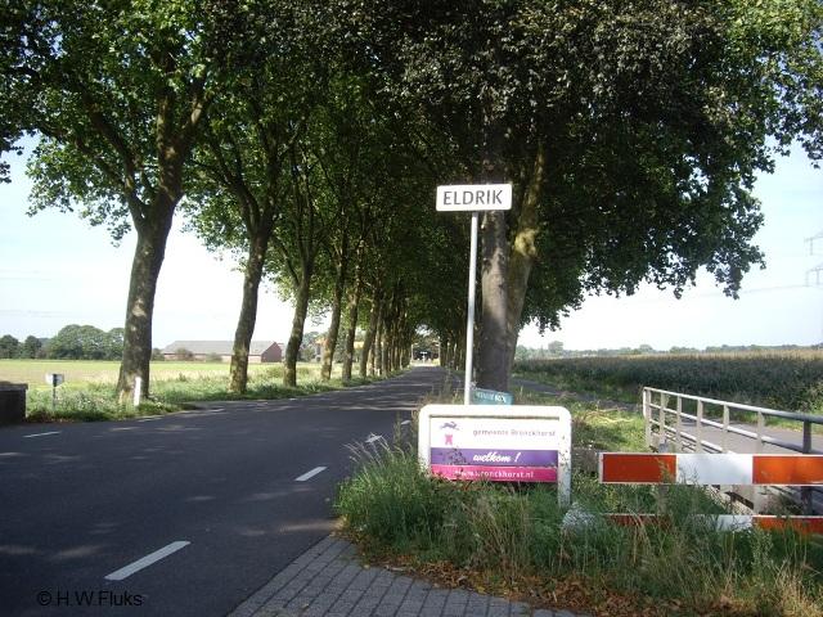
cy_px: 308
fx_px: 903
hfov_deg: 49.0
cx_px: 412
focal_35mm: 38
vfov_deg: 37.7
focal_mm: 7.9
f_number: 2.8
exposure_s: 1/320
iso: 64
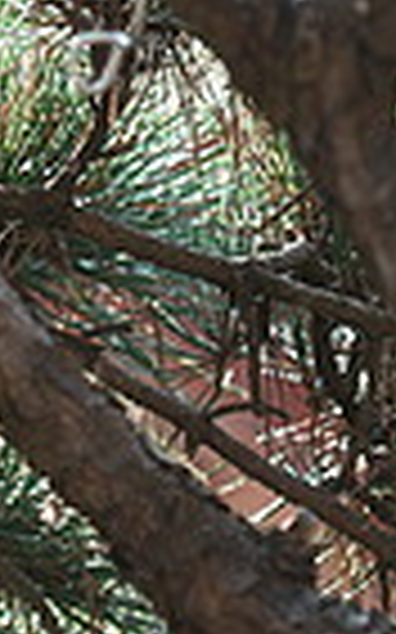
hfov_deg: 2.3
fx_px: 9749
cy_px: -202
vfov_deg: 3.7
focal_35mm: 564
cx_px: -864
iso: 160
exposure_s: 1/500
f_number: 2.8
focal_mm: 100
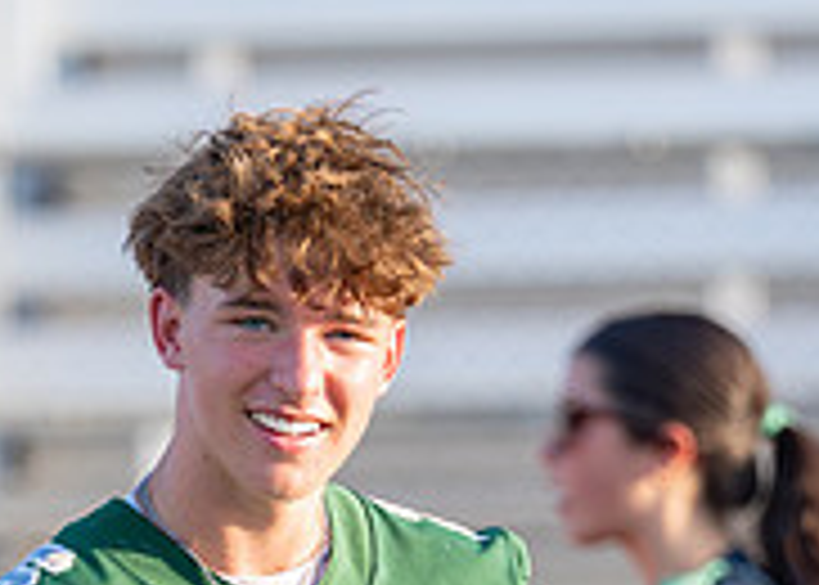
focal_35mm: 547
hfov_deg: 3.7
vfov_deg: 2.6
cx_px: 263
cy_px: 766
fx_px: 12723
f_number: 2.8
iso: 320
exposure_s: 1/2000
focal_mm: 157
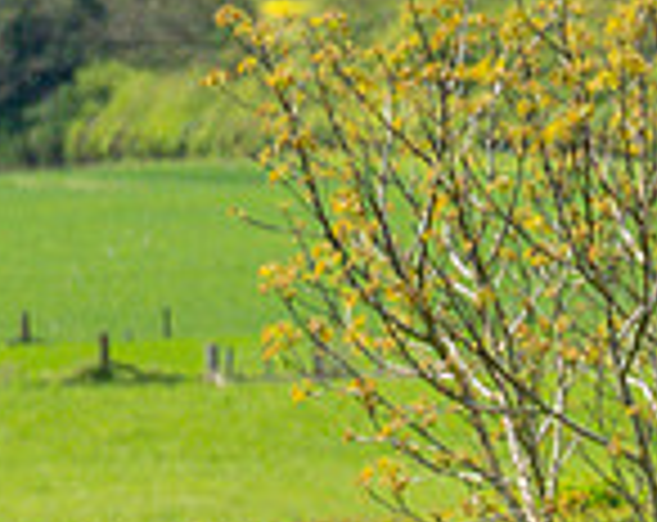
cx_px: 891
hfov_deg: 1.8
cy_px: 956
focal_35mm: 1076
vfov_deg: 1.4
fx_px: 20867
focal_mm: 120
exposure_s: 1/3200
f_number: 4
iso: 400
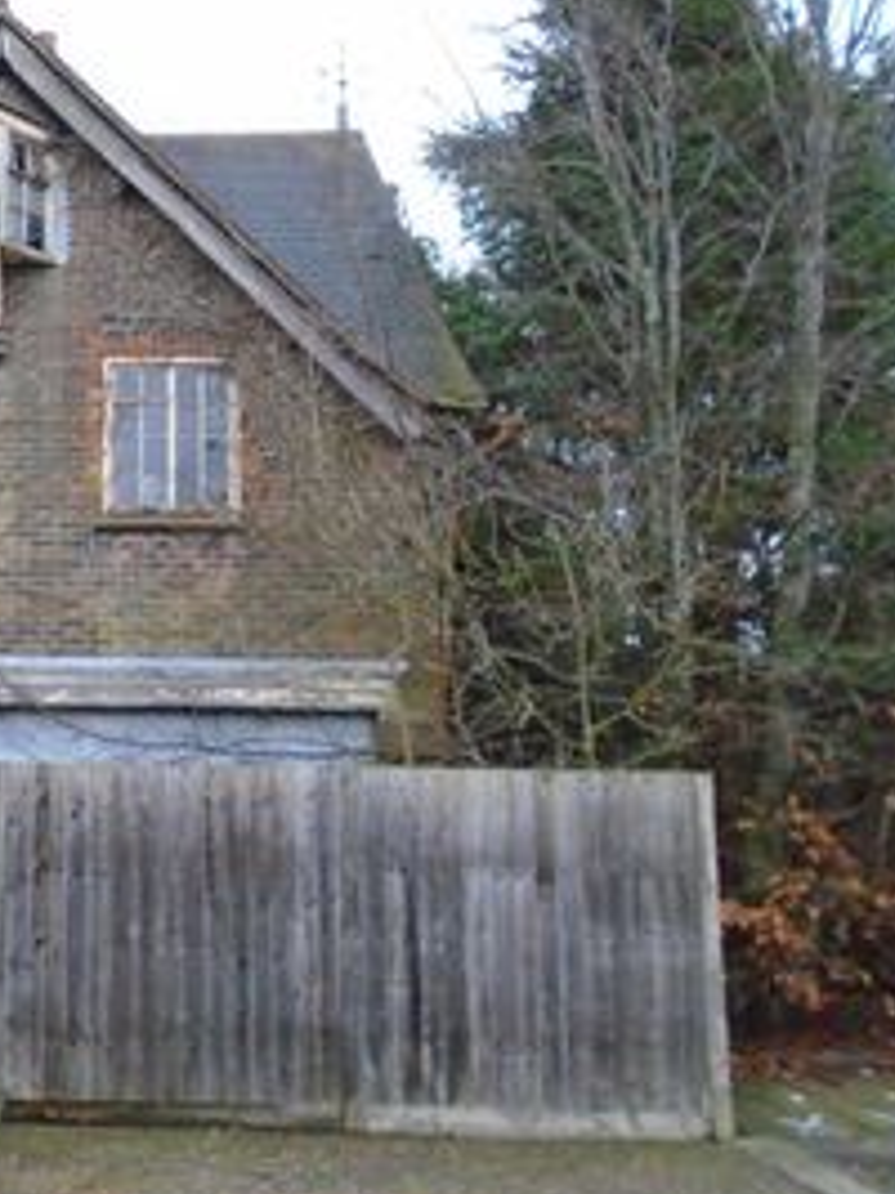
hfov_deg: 34.1
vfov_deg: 47.9
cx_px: 36
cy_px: 572
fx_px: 1346
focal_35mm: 39
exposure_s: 1/80
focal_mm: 4.6
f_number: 3.2
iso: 800
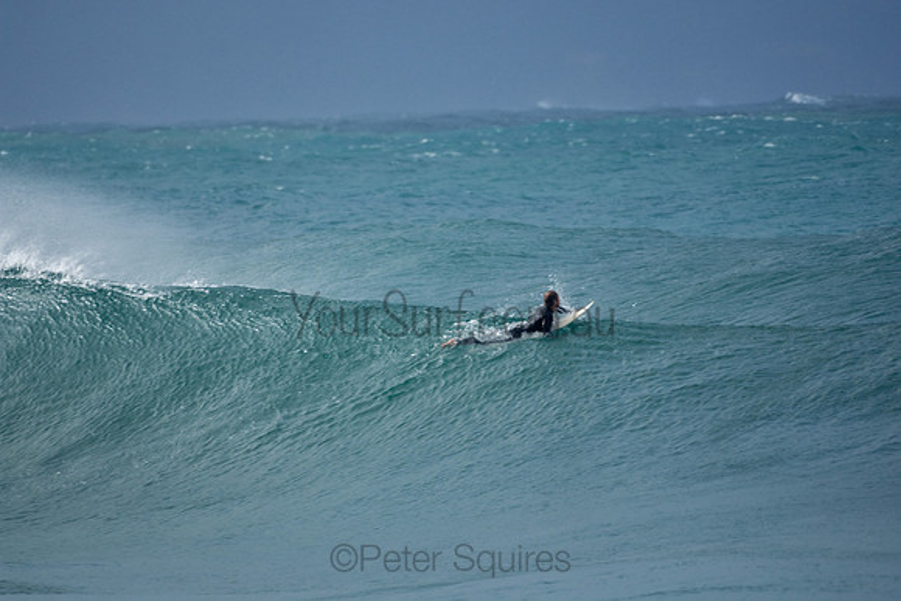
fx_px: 18023
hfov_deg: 2.9
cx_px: 450
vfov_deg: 1.9
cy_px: 300
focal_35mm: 720
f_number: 5.6
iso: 180
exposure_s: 1/800
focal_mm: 480
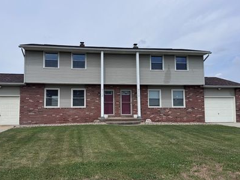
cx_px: 104
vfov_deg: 46.8
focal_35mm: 30
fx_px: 208
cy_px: 93
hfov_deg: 59.7
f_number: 1.78
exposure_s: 1/7092
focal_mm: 6.76
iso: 80
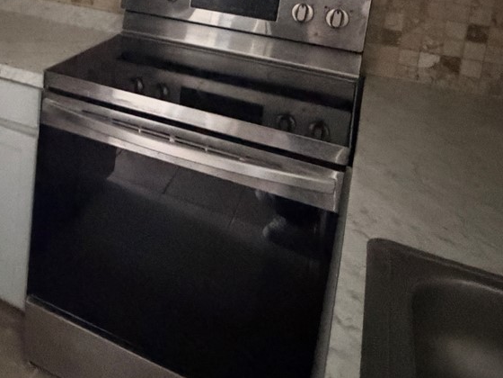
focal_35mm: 40
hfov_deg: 42.9
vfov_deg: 32.5
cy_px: -16
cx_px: 50
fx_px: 581
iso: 2000
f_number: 2.2
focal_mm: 2.22
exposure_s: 1/30
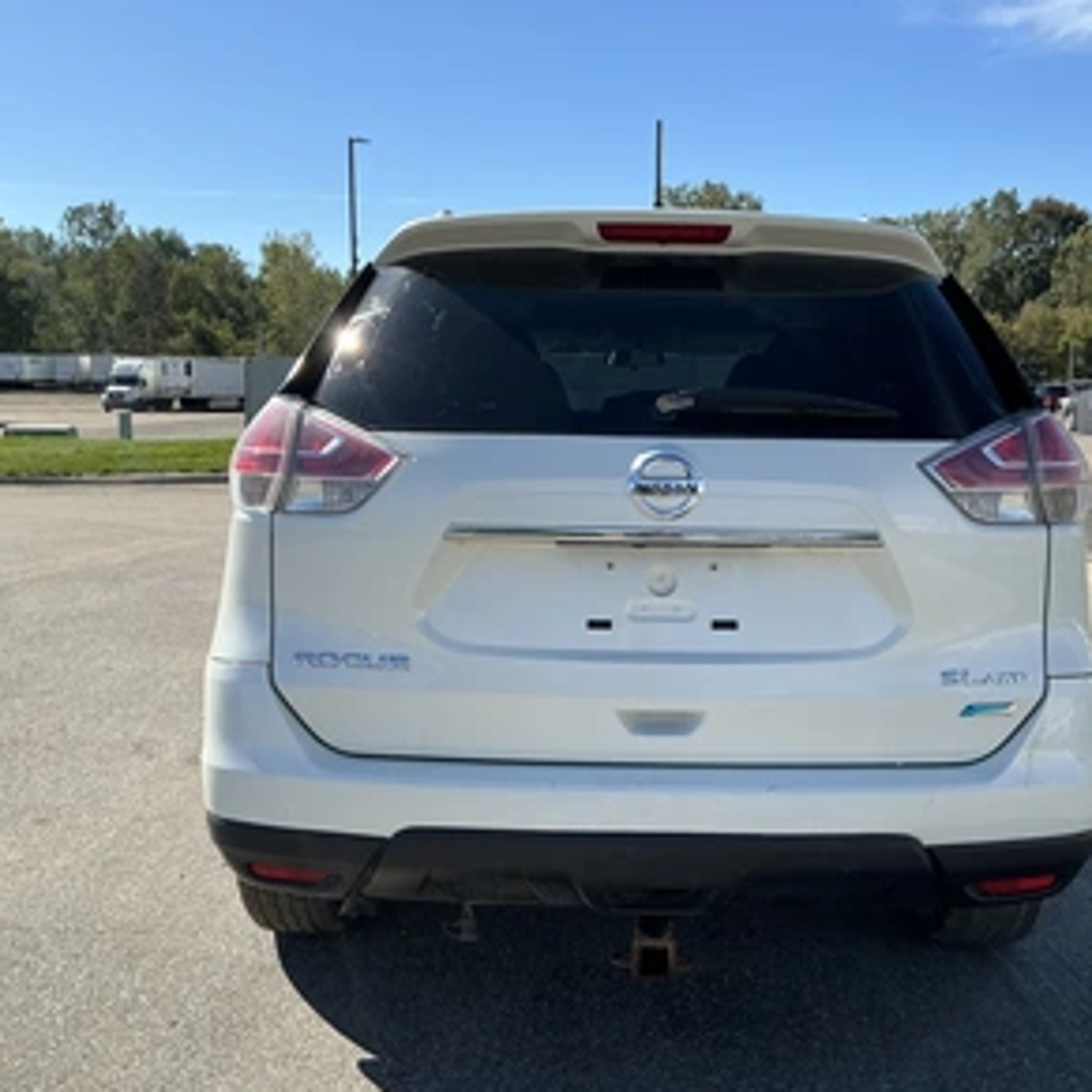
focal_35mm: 34
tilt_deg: -3.2
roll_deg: -0.6
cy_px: 555
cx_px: 627
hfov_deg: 48.3
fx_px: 1213
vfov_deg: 48.4
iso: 25
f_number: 1.8
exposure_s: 1/1626
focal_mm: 3
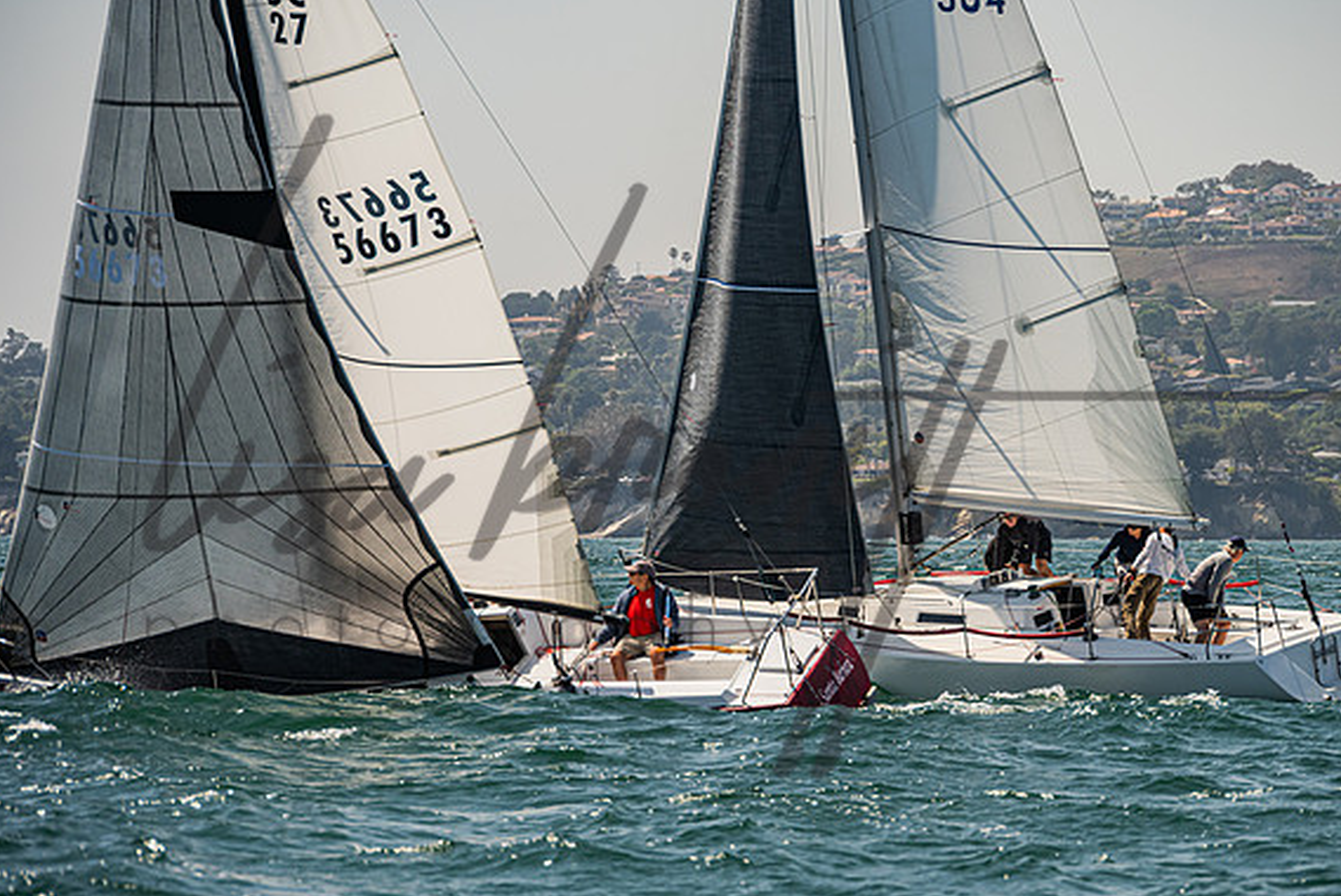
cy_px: 501
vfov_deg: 5.1
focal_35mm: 269
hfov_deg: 7.7
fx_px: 10025
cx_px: 761
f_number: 8
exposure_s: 1/2500
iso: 500
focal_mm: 230
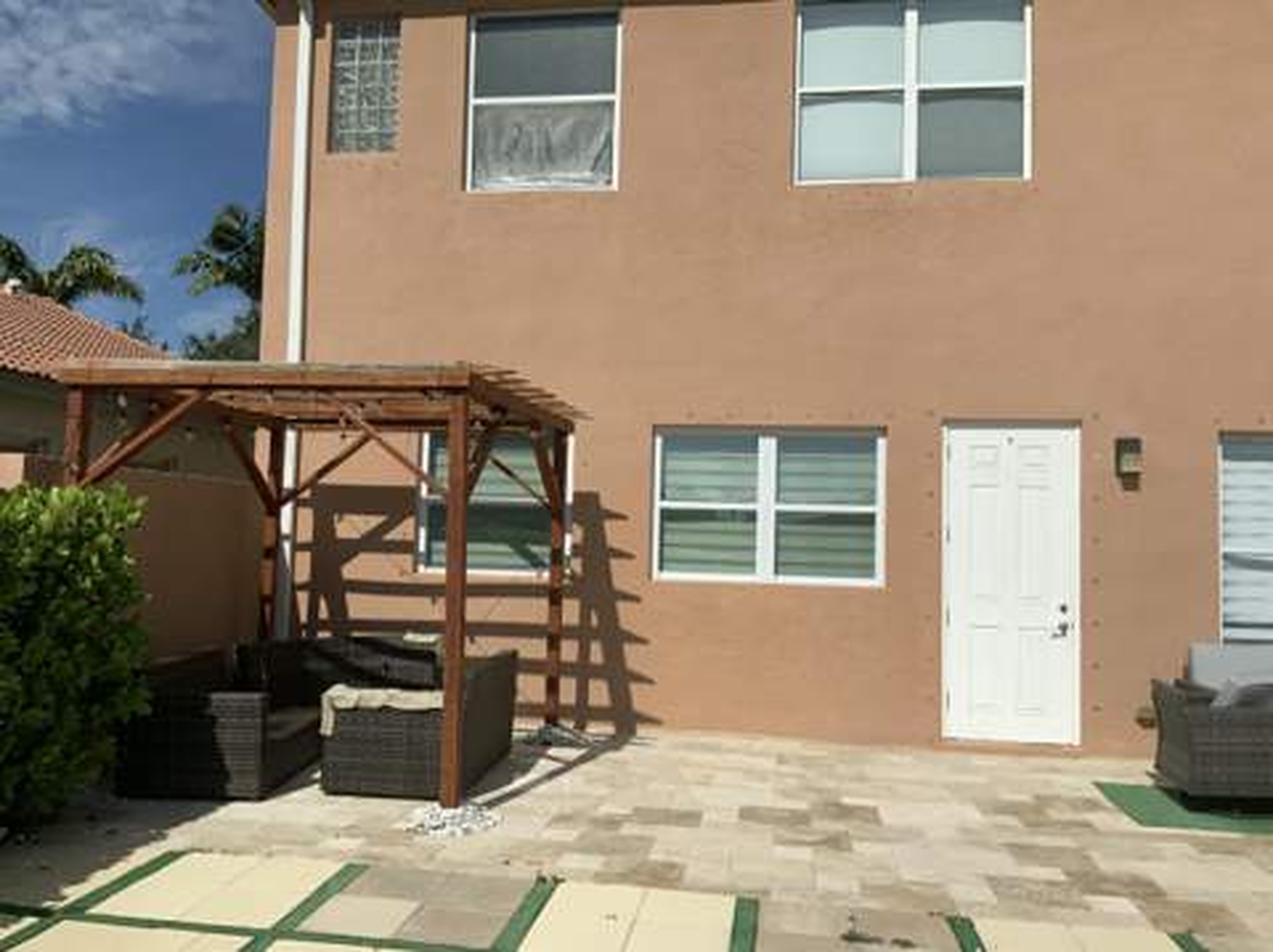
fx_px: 1065
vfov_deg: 48.2
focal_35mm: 29
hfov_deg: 61.7
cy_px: 476
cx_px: 636
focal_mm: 3
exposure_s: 1/5814
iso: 20
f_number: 1.8
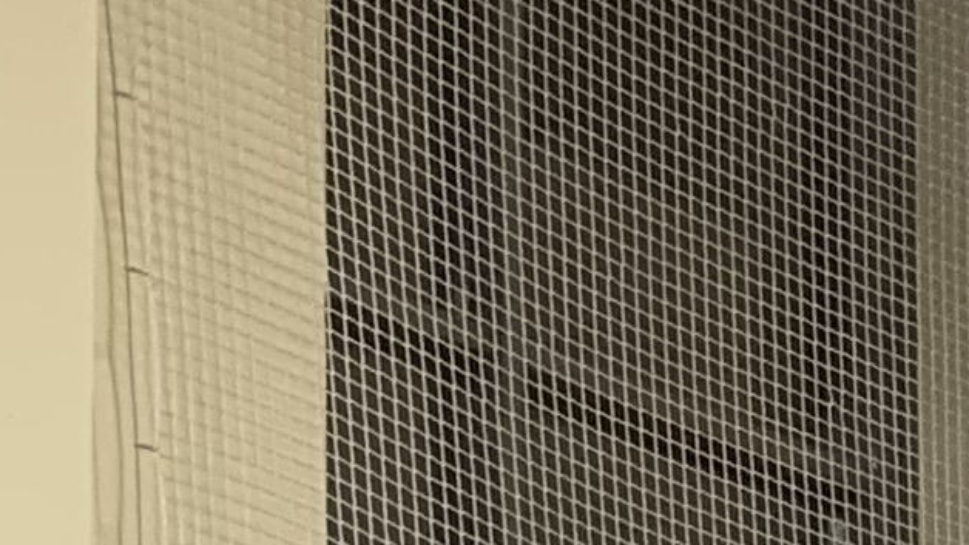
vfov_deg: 6.0
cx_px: 1165
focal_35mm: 182
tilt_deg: +2.7
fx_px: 4676
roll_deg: +0.5
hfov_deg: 11.6
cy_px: 1792
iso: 100
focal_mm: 4.25
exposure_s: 1/66
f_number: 1.8
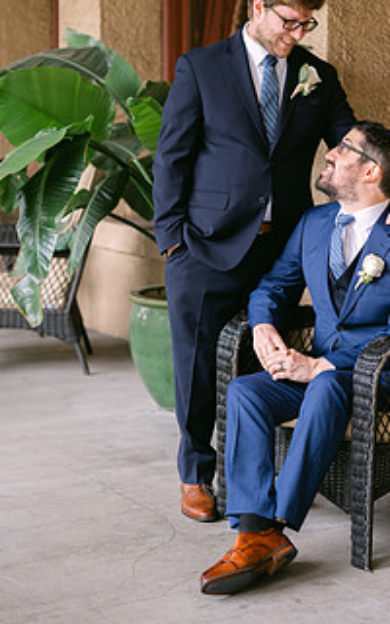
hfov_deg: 13.9
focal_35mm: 94
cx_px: 286
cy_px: 234
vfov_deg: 22.0
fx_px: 1599
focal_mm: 80
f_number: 2.8
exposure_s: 1/125
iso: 500
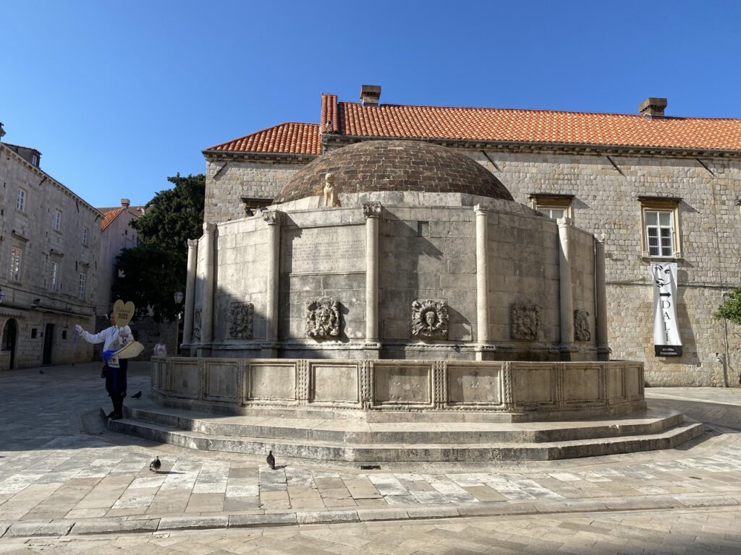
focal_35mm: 26
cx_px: 370
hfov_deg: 67.3
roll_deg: -0.3
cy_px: 278
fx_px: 557
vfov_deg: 53.1
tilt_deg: +9.3
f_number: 1.8
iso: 32
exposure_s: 1/2817
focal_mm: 4.25
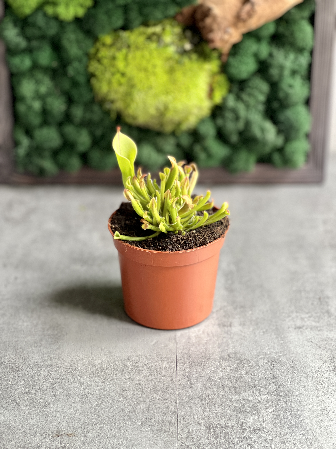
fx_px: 997
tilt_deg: -26.5
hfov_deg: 19.1
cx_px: 168
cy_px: 224
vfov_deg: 25.3
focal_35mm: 77
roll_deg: -0.6
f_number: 2.8
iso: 200
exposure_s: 1/40
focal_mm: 9
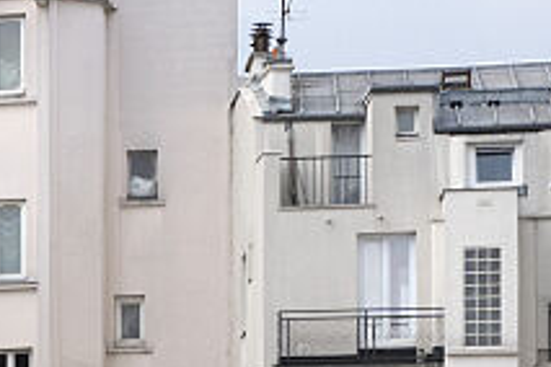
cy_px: 822
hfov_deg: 5.1
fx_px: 6076
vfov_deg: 3.4
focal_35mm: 397
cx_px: -670
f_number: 8
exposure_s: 1/400
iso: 800
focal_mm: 70
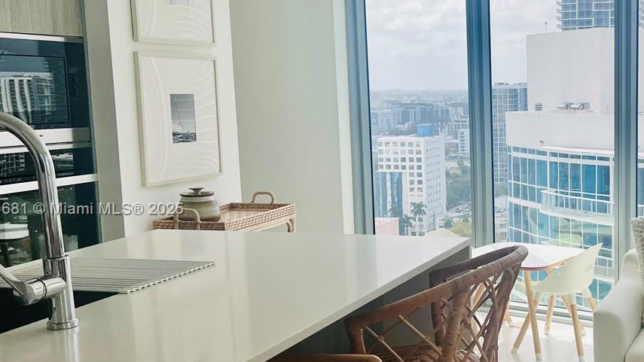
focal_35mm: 53
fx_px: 905
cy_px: 210
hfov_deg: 37.3
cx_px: 545
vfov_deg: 22.6
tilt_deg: -6.9
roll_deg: +0.5
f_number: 1.5
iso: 50
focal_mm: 5.7
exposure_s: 1/2841
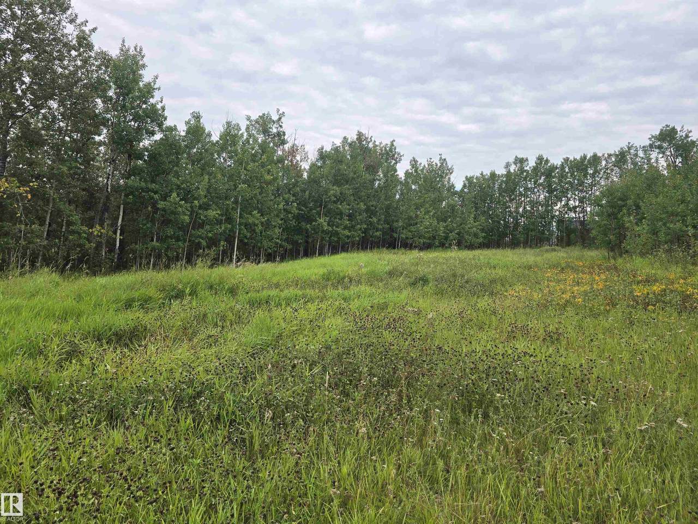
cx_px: 349
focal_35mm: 23
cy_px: 262
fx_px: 464
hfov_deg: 73.9
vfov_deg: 58.9
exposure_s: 1/199
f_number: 1.7
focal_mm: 6.3
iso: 12
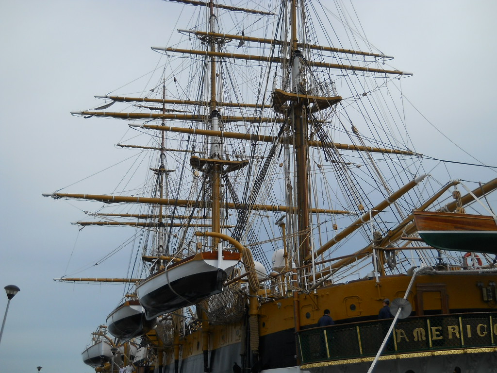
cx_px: 248
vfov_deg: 35.1
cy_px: 186
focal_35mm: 41
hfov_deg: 45.8
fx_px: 589
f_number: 5.5
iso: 80
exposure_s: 1/400
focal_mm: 6.72
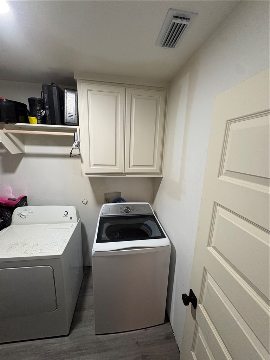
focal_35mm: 14
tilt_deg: -11.6
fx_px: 146
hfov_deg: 85.7
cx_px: 135
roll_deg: -2.2
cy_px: 180
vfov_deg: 102.1
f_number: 2.2
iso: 200
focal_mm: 2.22
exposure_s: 1/60
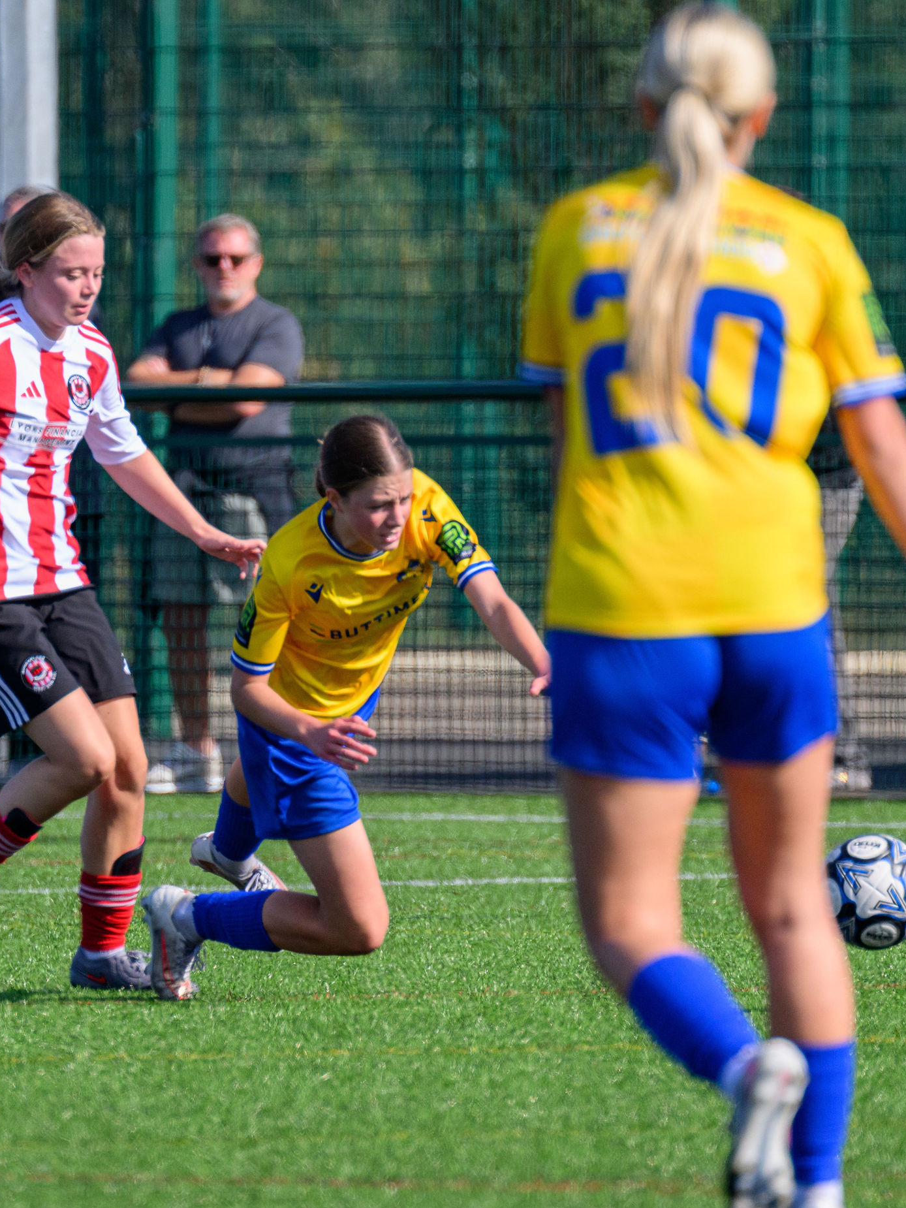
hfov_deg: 1.7
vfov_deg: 2.2
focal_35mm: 883
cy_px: 489
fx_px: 30807
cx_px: 274
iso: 720
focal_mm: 400
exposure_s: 1/2000
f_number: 5.6
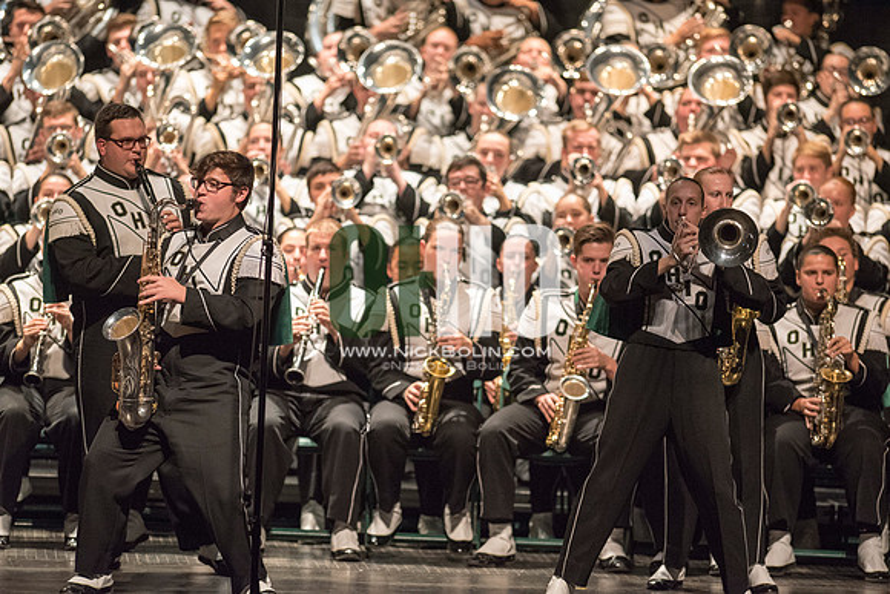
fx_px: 7418
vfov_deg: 4.6
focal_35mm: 300
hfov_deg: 6.9
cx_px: 445
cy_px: 297
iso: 4000
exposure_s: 1/500
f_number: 2.8
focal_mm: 300
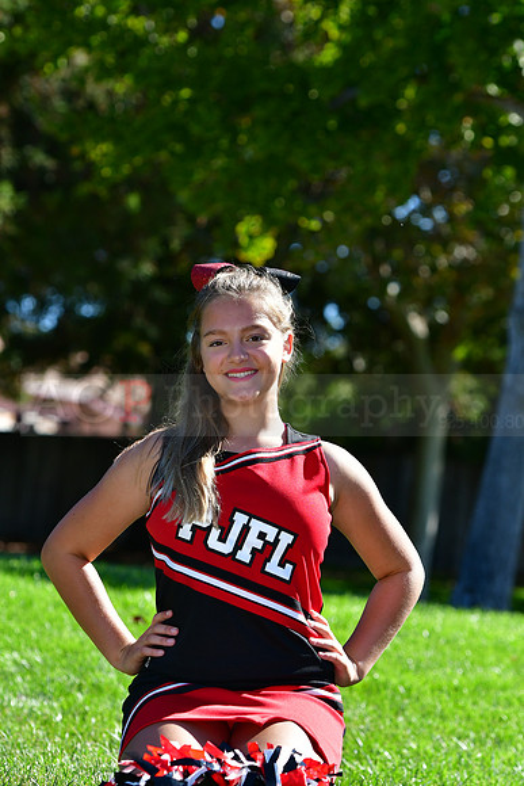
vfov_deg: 12.4
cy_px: 393
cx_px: 262
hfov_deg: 8.3
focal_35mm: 165
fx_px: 3600
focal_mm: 110
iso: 400
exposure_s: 1/1600
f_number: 4.5
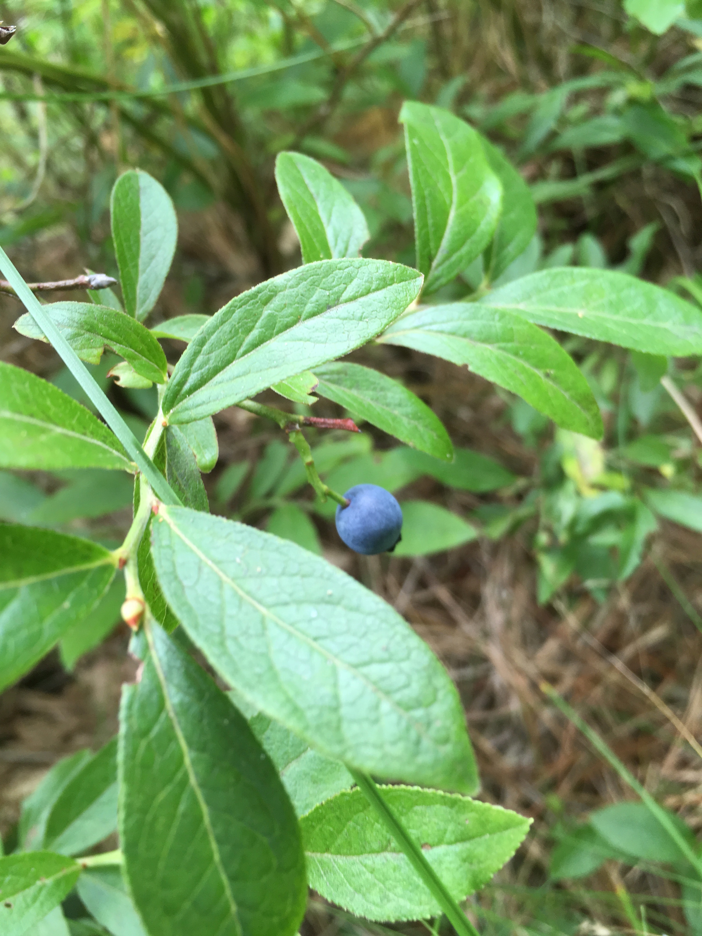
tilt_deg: -44.9
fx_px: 784
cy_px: 468
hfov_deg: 48.2
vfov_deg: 61.7
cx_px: 351
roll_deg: +23.4
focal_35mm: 29
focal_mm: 4.15
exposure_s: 1/30
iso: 32
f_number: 2.2
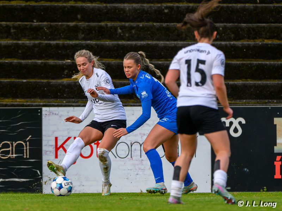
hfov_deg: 2.3
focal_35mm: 859
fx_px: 6995
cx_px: 89
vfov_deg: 1.7
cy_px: 78
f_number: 6.3
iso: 640
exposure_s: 1/1000
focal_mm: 500
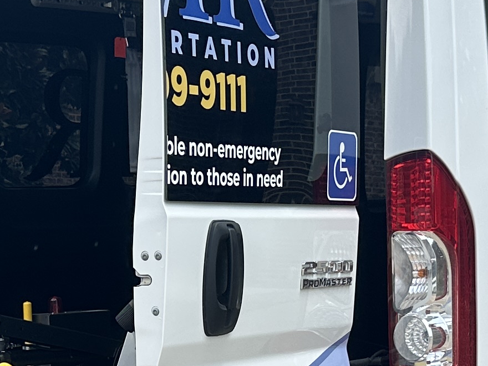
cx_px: 106
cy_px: 414
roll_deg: +0.1
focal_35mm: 110
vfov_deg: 13.2
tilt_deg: -0.8
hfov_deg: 17.7
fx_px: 1551
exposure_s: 1/2252
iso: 80
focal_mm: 6.86
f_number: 1.78
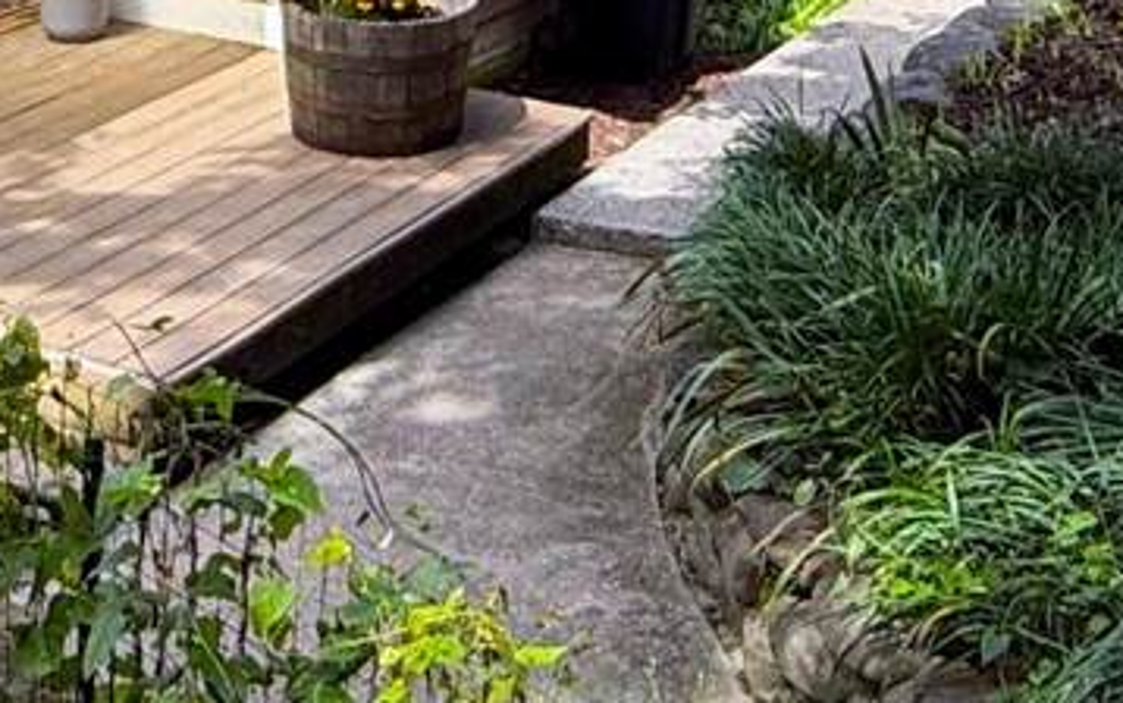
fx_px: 2204
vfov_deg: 16.3
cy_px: -402
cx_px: 442
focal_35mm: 72
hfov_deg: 28.5
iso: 50
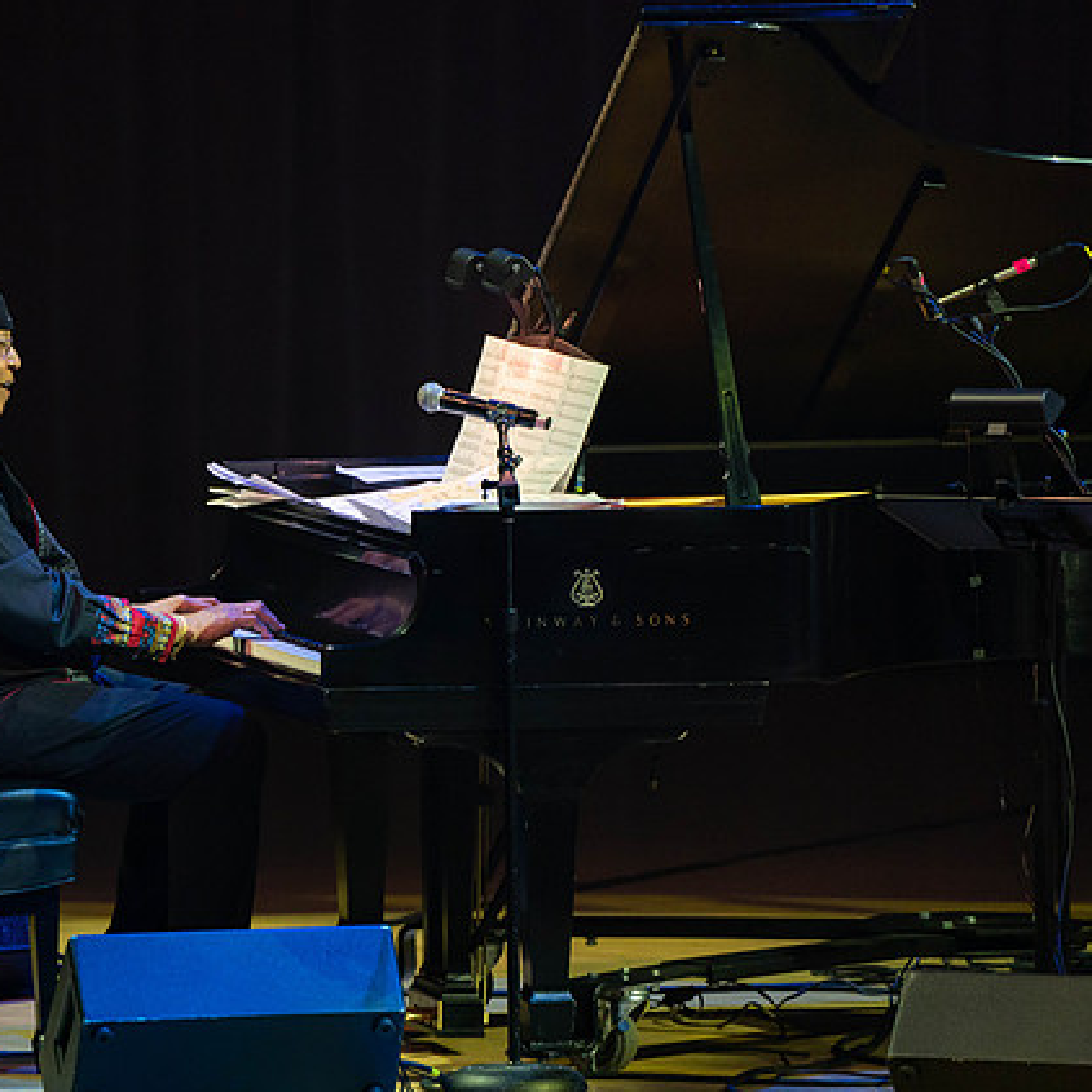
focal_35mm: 528
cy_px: 562
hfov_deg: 3.3
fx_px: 18845
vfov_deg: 3.3
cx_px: 284
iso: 2500
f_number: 5.6
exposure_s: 1/160
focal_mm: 400
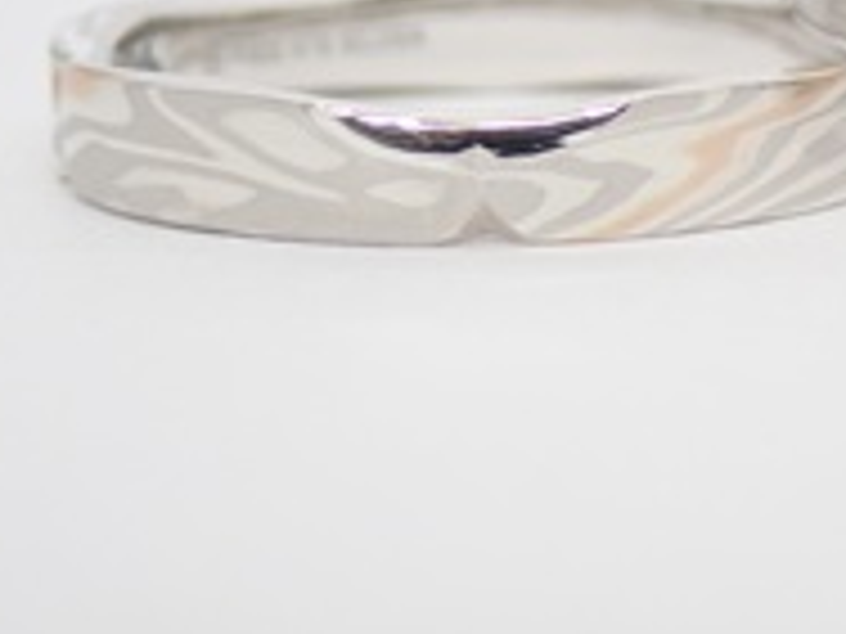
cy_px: 70
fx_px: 4497
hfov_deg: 10.7
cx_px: 801
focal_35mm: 184
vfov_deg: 8.0
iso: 200
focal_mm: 13.65
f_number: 4.1
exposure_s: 1/100
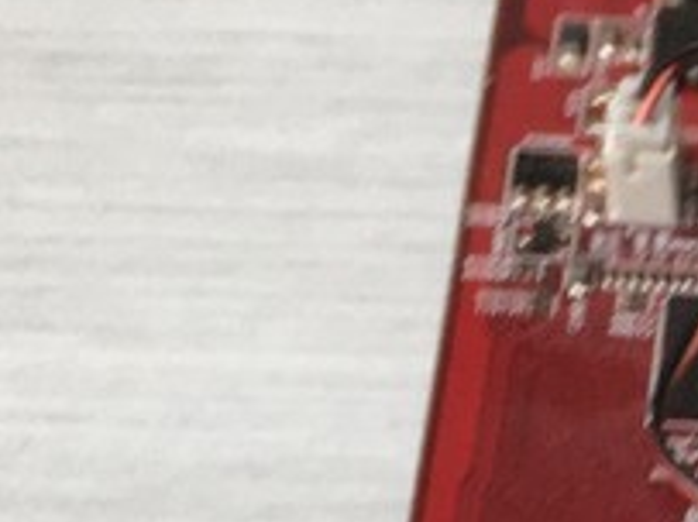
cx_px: 1317
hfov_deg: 9.1
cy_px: 1092
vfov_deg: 6.9
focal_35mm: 206
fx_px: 4151
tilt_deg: -53.1
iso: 40
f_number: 2.2
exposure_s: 1/100
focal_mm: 4.15
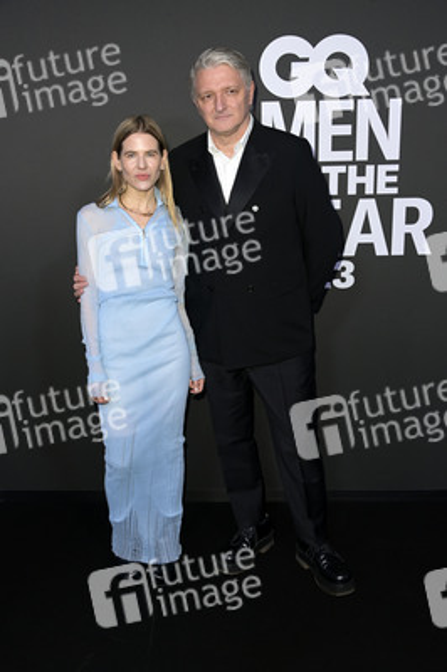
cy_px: 336
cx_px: 224
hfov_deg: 37.8
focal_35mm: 35
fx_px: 653
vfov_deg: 54.5
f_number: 5.6
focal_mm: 35
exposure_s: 1/250
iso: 1000
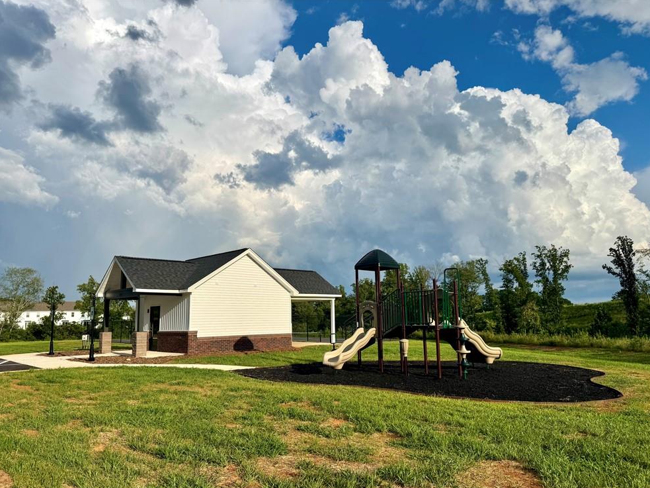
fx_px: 469
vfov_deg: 54.9
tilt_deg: +8.1
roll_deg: +0.8
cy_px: 253
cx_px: 316
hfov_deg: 69.4
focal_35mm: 25
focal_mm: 6.76
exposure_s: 1/12346
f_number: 1.78
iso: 64
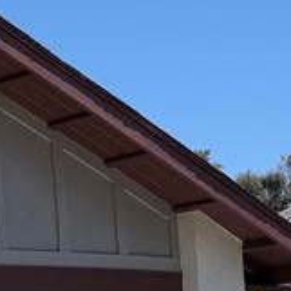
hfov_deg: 10.7
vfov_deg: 12.3
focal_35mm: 135
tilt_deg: -0.4
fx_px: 1284
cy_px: 428
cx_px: -443
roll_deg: +3.5
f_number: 1.78
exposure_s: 1/4673
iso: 80
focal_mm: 6.76
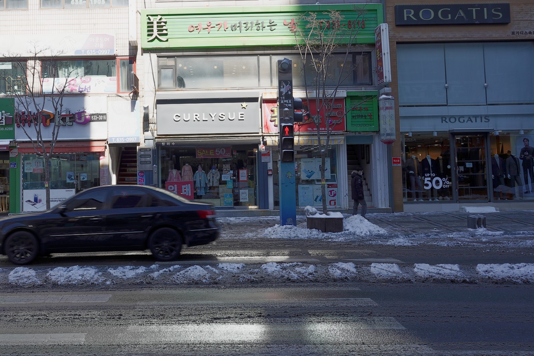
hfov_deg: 47.7
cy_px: 130
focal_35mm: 40
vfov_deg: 33.2
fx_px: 593
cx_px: 179
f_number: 11
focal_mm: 28
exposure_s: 1/100
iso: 100
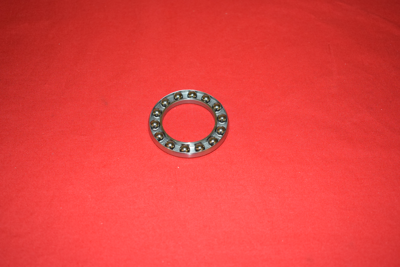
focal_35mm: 48
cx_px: 200
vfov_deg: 28.1
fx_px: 533
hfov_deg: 41.1
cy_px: 134
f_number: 5
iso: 1250
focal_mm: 32
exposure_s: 1/200
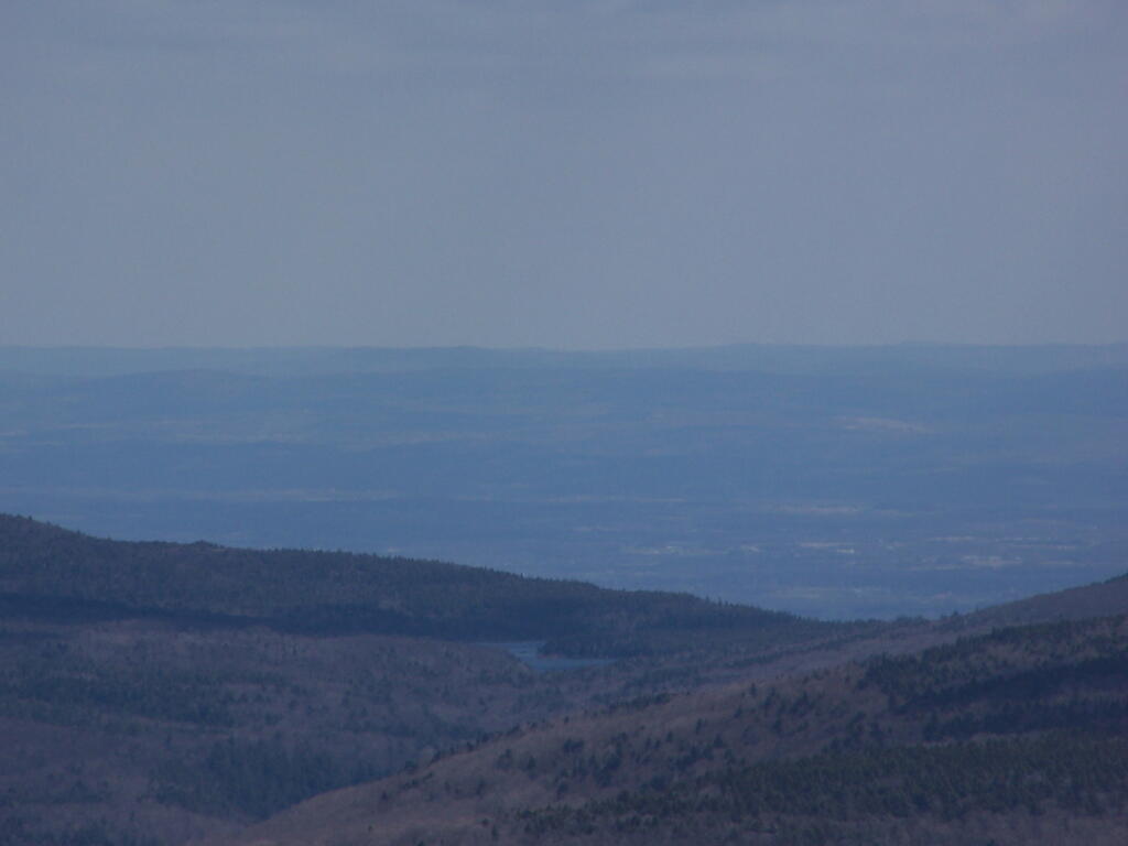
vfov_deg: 3.9
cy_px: 423
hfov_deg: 5.2
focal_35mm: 380
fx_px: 12383
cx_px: 564
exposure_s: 1/640
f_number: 7.1
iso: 80
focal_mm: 63
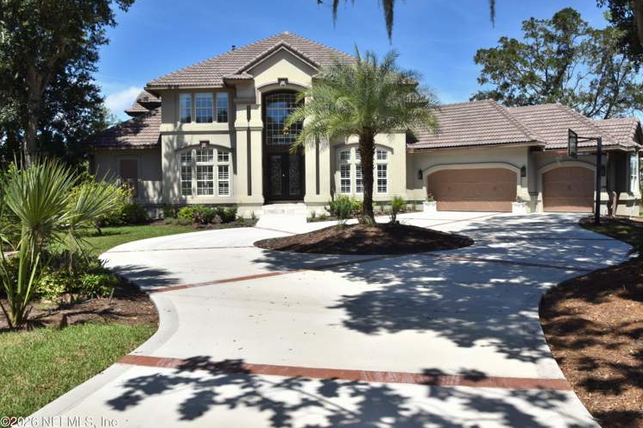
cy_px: 213
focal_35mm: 29
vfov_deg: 44.9
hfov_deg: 63.6
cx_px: 344
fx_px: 518
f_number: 14
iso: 100
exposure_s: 1/200
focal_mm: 18
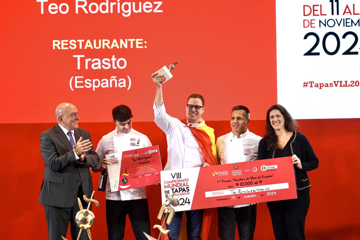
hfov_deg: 26.7
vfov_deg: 17.9
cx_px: 180
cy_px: 120
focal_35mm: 76
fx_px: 760
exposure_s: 1/200
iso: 2000
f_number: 4
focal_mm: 76
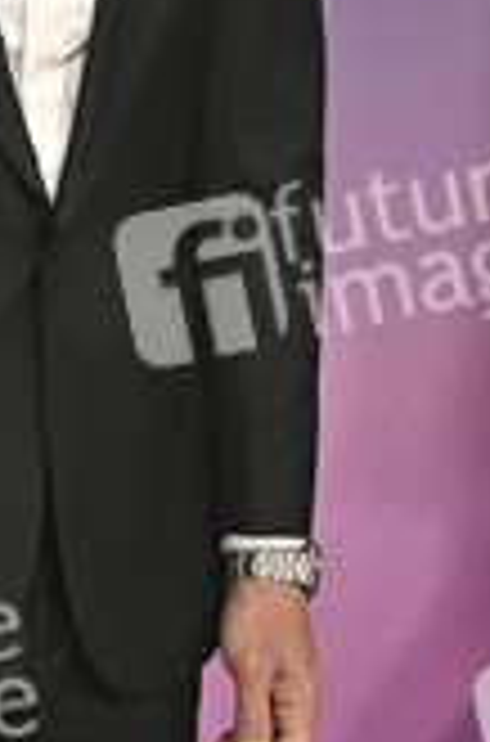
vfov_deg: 16.3
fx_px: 2548
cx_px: -63
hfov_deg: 10.8
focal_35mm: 124
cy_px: 36
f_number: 4
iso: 2000
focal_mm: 51
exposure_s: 1/320
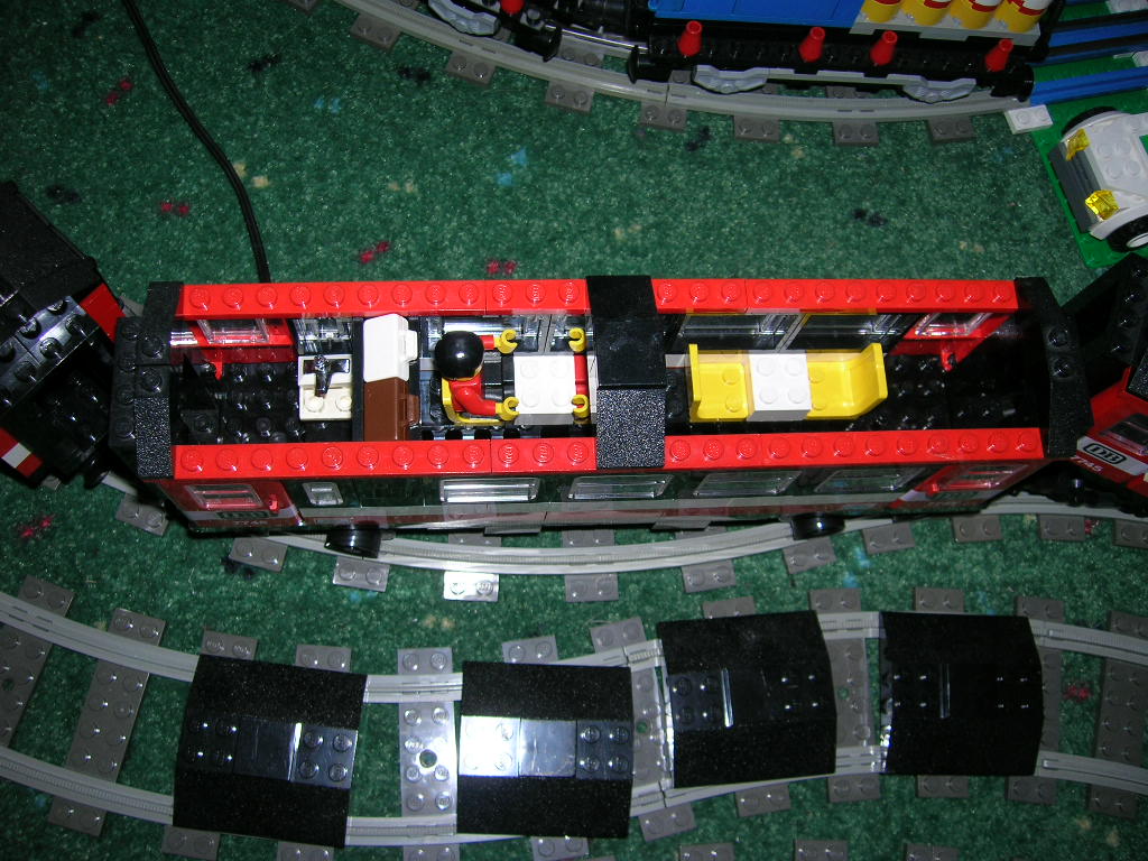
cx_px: 574
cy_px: 430
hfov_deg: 54.0
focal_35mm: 34
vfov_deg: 41.8
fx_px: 1128
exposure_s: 1/60.1
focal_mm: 5.7
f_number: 2.9
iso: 50
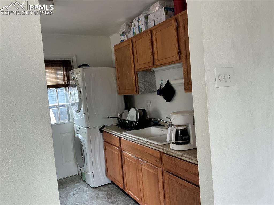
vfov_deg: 48.2
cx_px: 137
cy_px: 102
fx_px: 229
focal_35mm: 29
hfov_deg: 61.7
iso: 40
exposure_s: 1/60
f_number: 1.8
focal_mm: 3
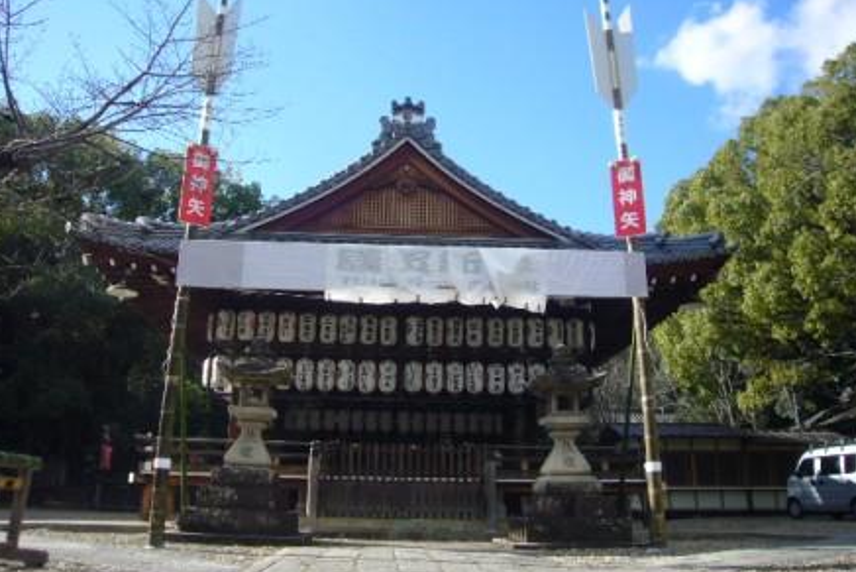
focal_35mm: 31
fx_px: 737
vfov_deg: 42.4
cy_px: 281
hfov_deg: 60.3
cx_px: 426
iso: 80
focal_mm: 4.6
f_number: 5.6
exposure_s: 1/160
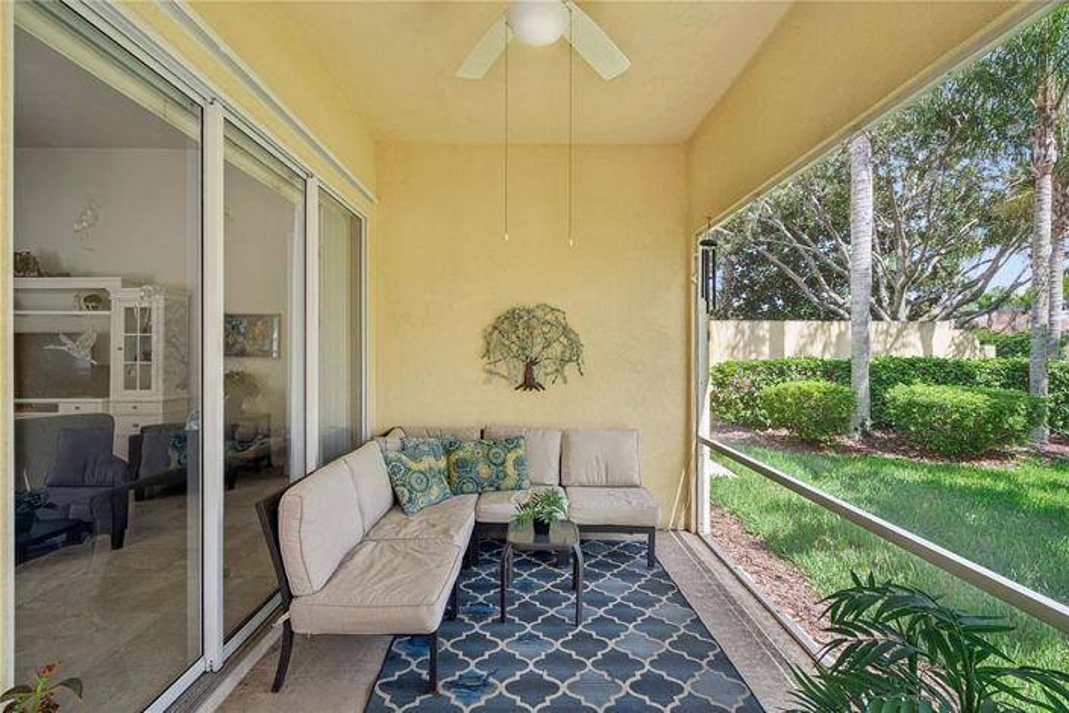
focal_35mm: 16
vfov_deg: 73.7
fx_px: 475
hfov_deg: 96.7
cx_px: 534
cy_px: 356
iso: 250
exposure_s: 1/50
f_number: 8
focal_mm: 16
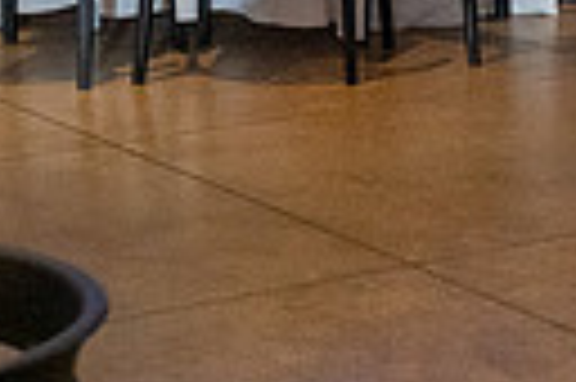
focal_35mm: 182
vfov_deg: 7.4
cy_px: -146
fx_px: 2908
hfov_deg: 10.5
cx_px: 1125
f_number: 4
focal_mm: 36
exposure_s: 1/200
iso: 3200
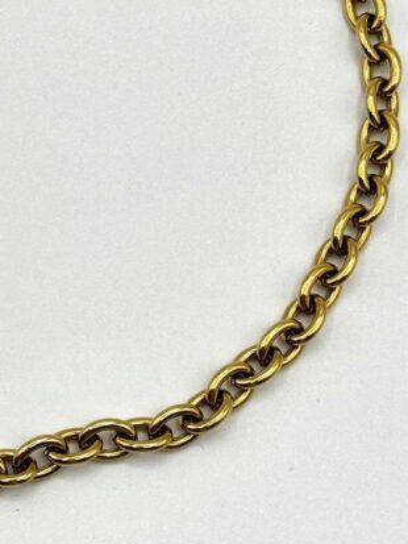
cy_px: 137
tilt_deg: -73.0
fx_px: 1869
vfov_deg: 16.5
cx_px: -74
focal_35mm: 119
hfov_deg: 12.2
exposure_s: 1/2717
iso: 64
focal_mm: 6.76
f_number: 1.78
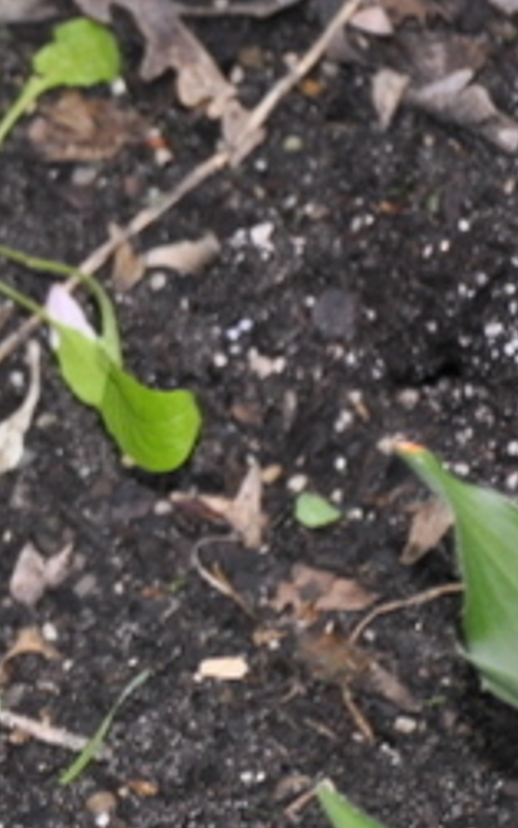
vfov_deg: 6.5
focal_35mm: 321
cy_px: 320
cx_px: -647
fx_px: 7246
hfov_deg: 4.0
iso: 800
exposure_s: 1/60
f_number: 5.3
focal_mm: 66
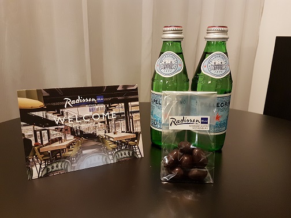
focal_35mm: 26
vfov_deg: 53.1
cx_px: 146
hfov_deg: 67.3
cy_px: 109
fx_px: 219
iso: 200
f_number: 1.7
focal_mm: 4.2
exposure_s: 1/11
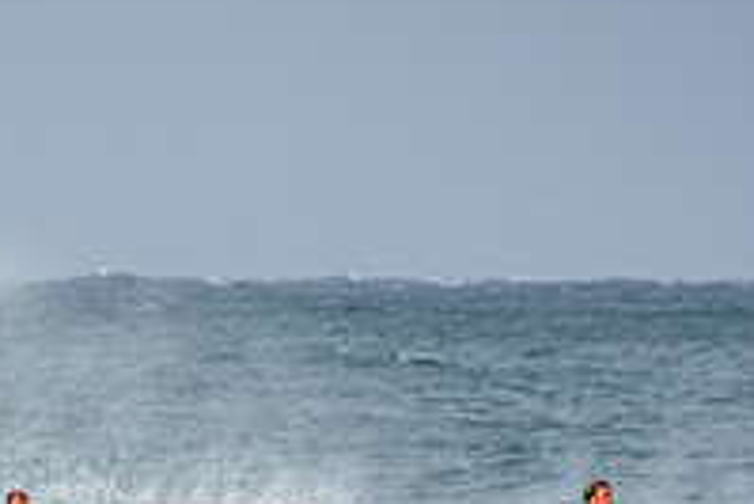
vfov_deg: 1.5
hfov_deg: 2.2
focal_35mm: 937
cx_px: 83
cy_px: 616
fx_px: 19639
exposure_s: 1/1600
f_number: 5
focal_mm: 200
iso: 200
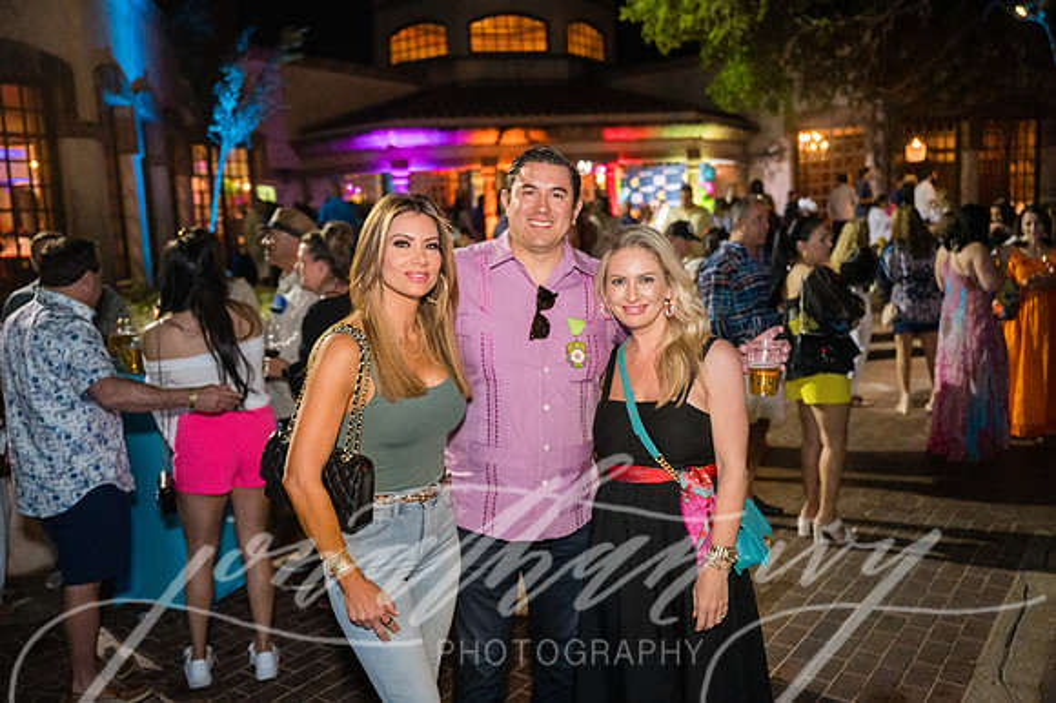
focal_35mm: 31
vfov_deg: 42.3
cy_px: 352
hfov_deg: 60.3
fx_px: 909
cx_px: 528
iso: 8000
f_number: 2.8
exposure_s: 1/200
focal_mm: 31
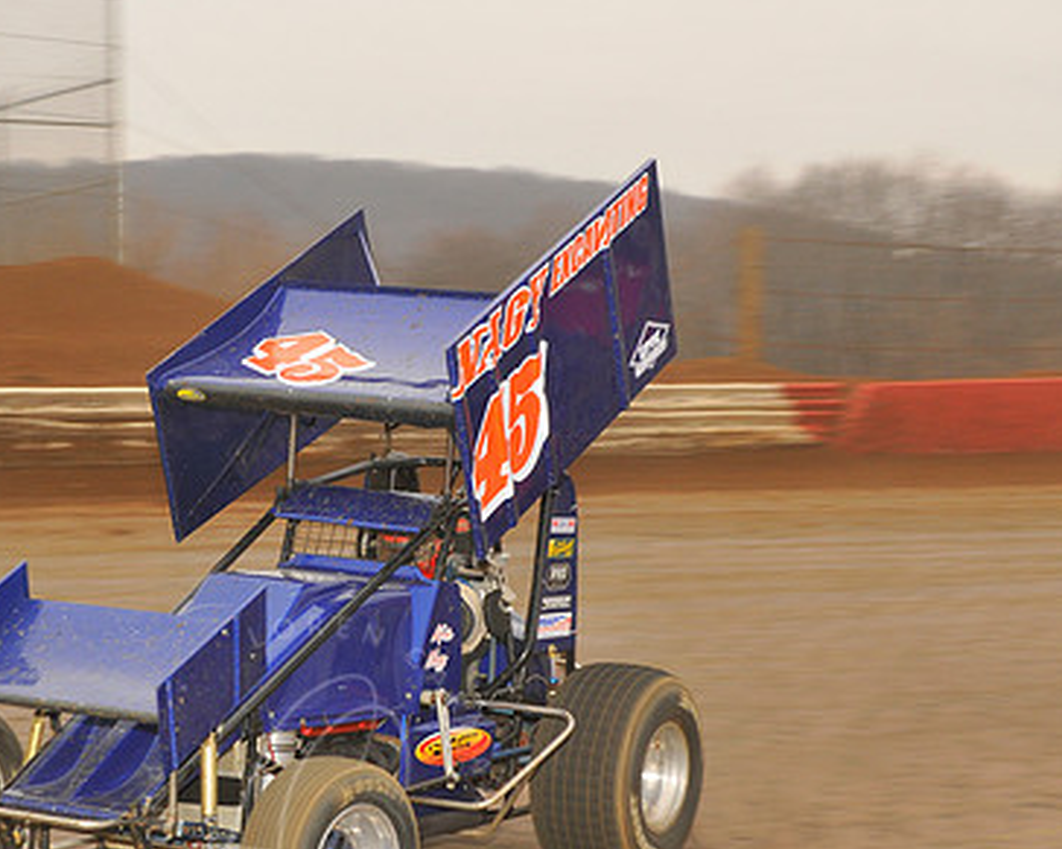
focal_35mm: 101
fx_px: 3166
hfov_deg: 19.0
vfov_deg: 15.3
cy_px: 524
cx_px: 315
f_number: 7.1
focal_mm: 45
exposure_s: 1/250
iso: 400
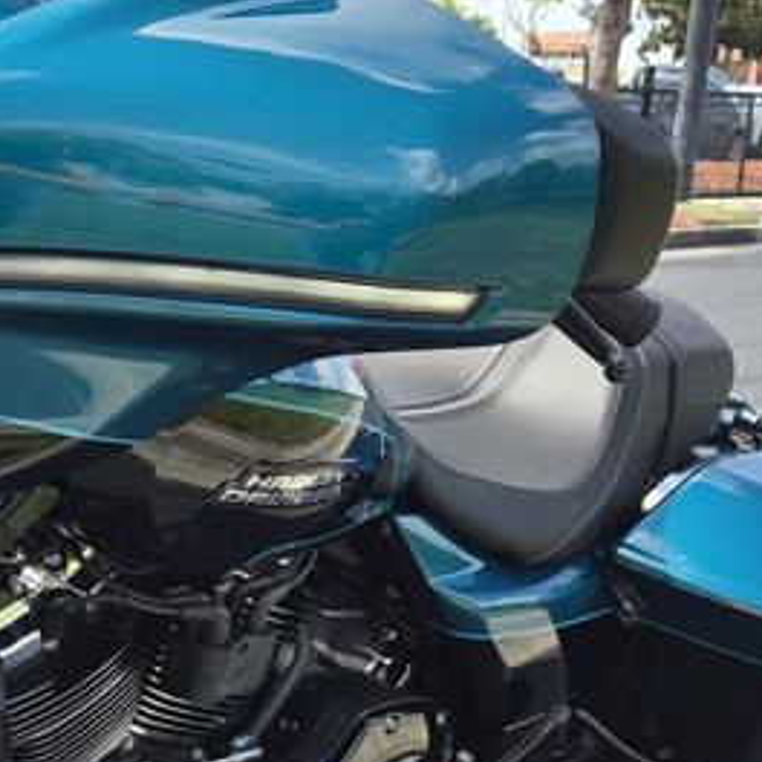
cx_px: 10
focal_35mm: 82
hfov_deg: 20.5
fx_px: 2042
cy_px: 667
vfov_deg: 20.8
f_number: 1.8
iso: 80
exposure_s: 1/2696
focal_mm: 5.4
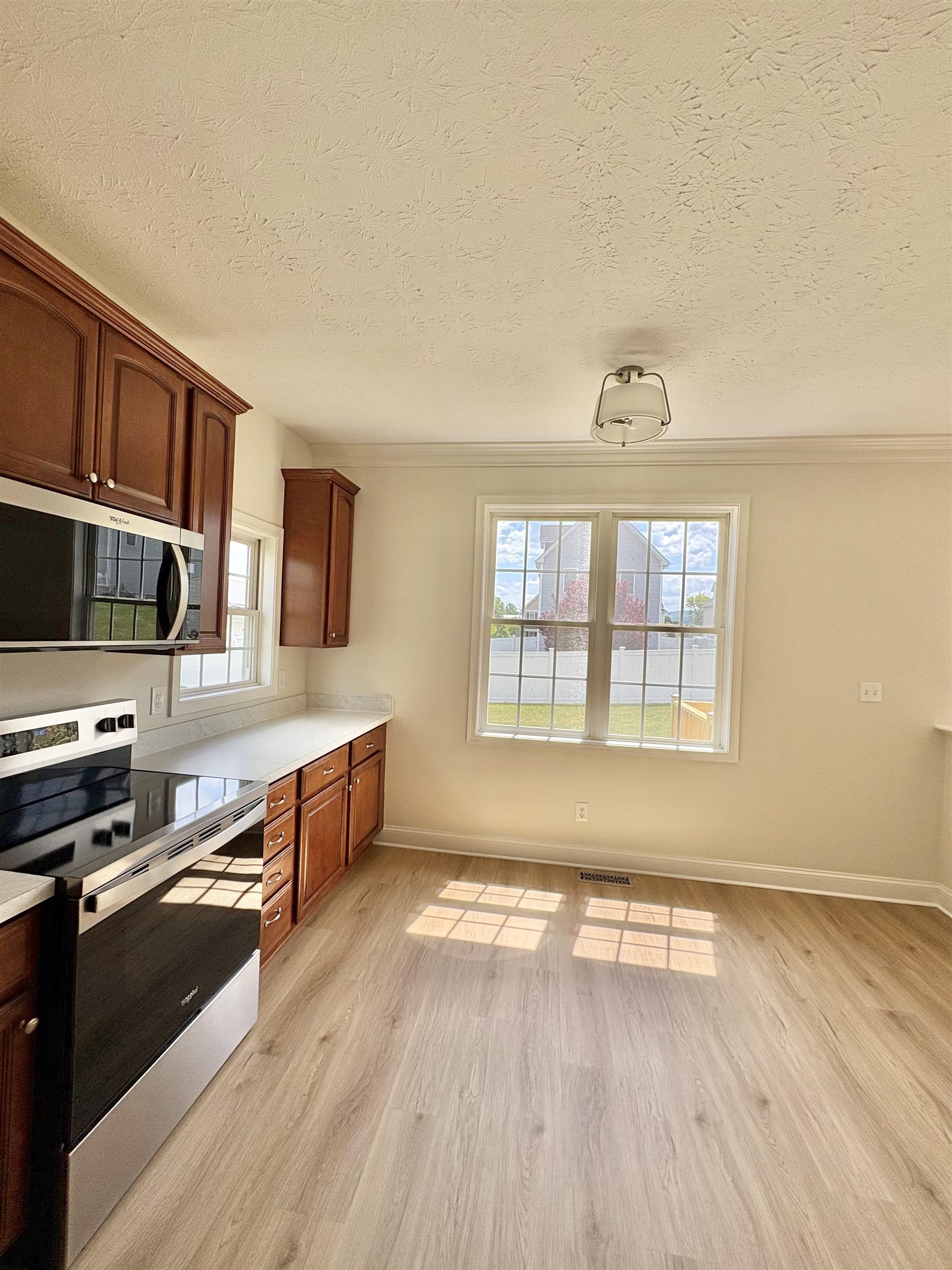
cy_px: 635
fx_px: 513
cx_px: 476
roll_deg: -2.9
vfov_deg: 102.1
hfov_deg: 85.7
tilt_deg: +0.4
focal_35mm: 14
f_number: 2.2
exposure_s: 1/371
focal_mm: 2.22
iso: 64
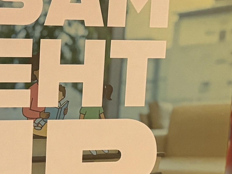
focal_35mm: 137
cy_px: 259
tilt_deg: -12.0
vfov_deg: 10.5
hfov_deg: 14.2
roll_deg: -0.4
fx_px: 918
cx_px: -3
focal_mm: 5.96
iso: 400
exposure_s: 1/33
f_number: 1.6
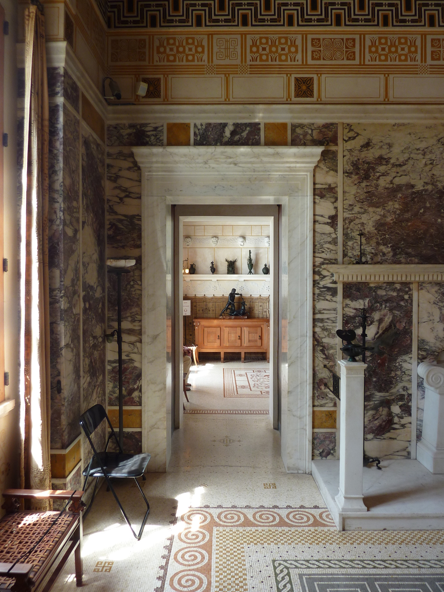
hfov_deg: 54.9
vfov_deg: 69.4
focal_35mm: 25
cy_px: 296
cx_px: 222
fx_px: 428
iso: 100
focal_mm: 4.1
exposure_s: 1/30
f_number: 3.3
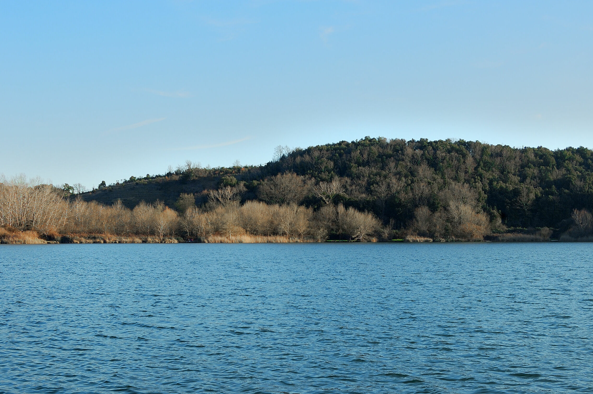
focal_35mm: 54
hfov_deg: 36.9
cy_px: 201
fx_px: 888
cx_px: 312
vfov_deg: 25.0
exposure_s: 1/125
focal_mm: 34
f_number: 8
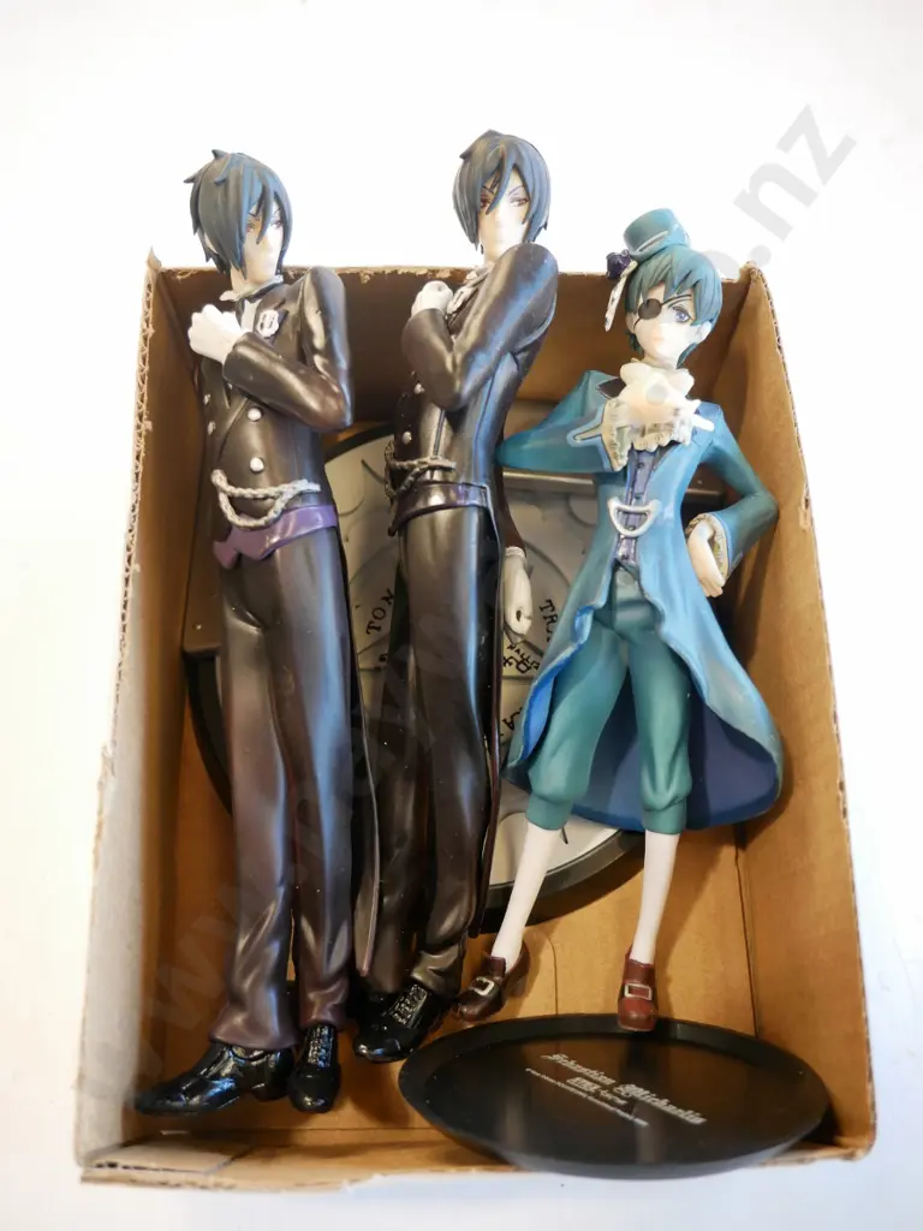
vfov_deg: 54.0
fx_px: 1209
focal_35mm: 34
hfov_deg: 41.8
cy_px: 616
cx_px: 462
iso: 1000
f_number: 3.8
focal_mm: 17
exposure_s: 1/60
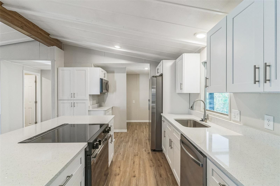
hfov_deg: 93.3
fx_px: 132
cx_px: 140
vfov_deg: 70.4
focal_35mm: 17
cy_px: 93
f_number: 7.1
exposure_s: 1/80
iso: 2000
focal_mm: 17
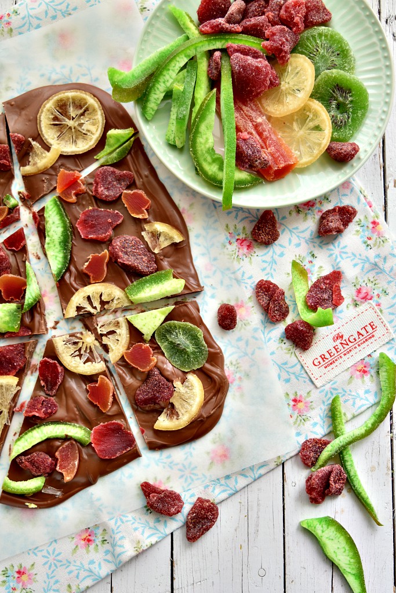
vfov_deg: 38.9
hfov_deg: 26.5
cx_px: 198
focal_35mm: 51
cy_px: 296
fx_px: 841
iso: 100
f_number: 4.5
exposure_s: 1/125
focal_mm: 34
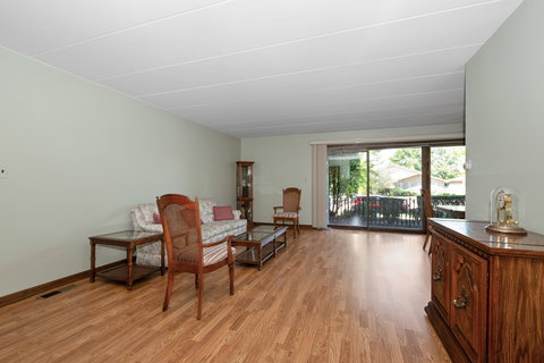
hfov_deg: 100.4
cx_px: 272
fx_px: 227
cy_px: 182
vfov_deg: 77.3
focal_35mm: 15
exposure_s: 1/30
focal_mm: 10
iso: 250
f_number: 7.1
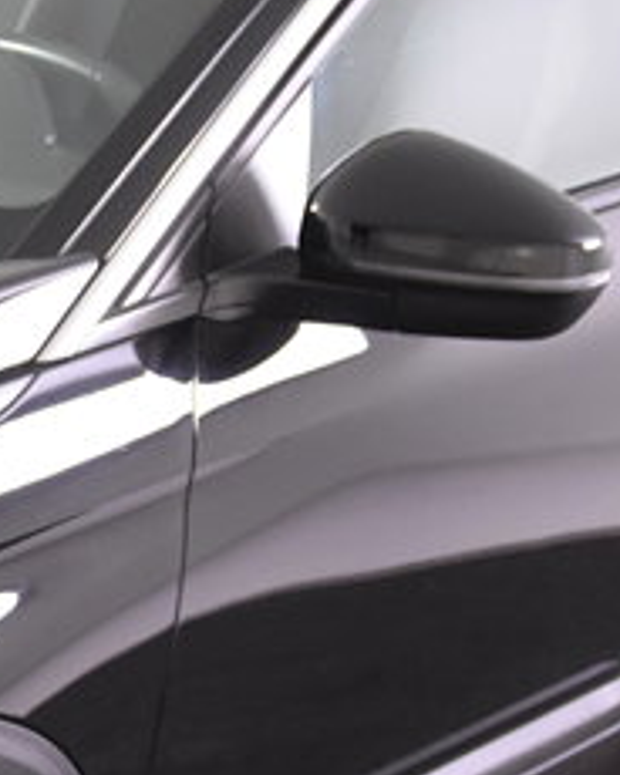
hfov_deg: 10.7
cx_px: -347
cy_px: 531
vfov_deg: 13.9
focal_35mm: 138
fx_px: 3165
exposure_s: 1/40
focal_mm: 22
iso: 1600
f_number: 3.2
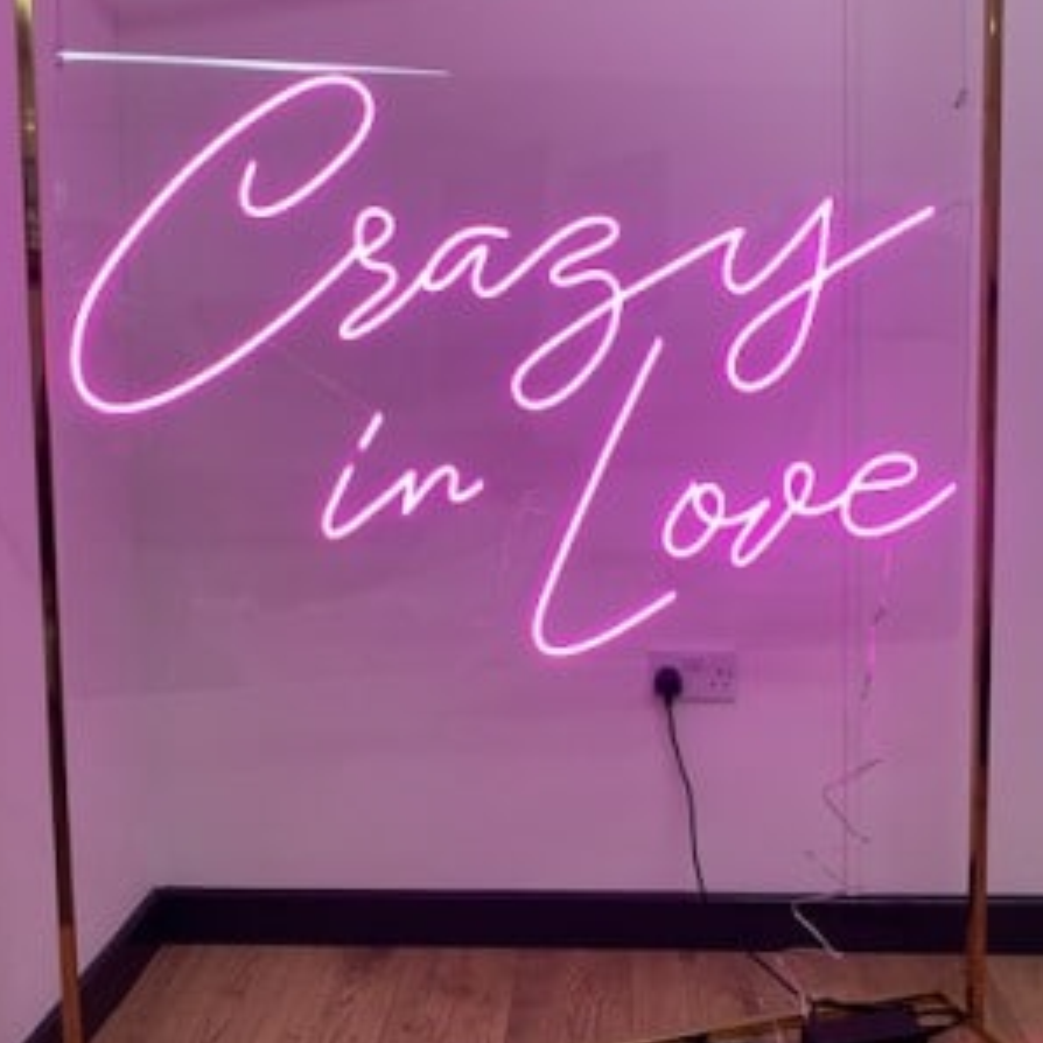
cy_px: 458
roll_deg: +1.2
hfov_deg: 44.9
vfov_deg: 44.8
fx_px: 1261
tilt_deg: -3.3
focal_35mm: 37
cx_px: 497
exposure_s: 1/77
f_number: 1.8
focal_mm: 4.25
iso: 100
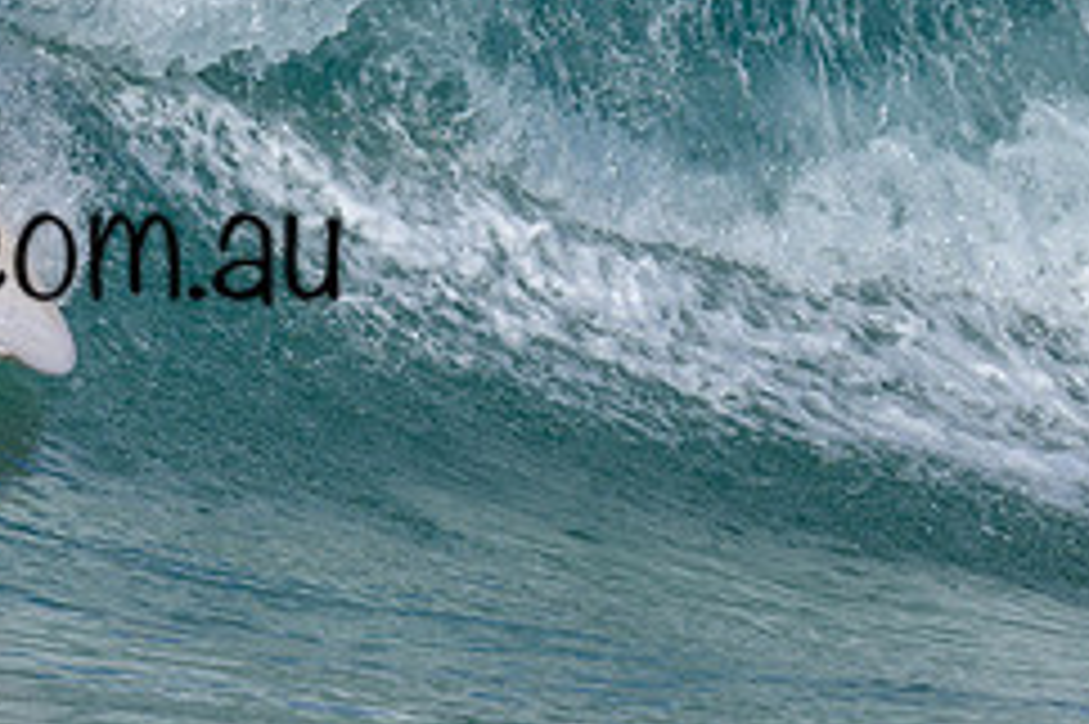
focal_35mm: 2624
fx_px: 79319
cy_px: -23
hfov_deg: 0.8
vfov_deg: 0.5
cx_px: -11
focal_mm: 800
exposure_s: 1/2000
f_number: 6.3
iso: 250
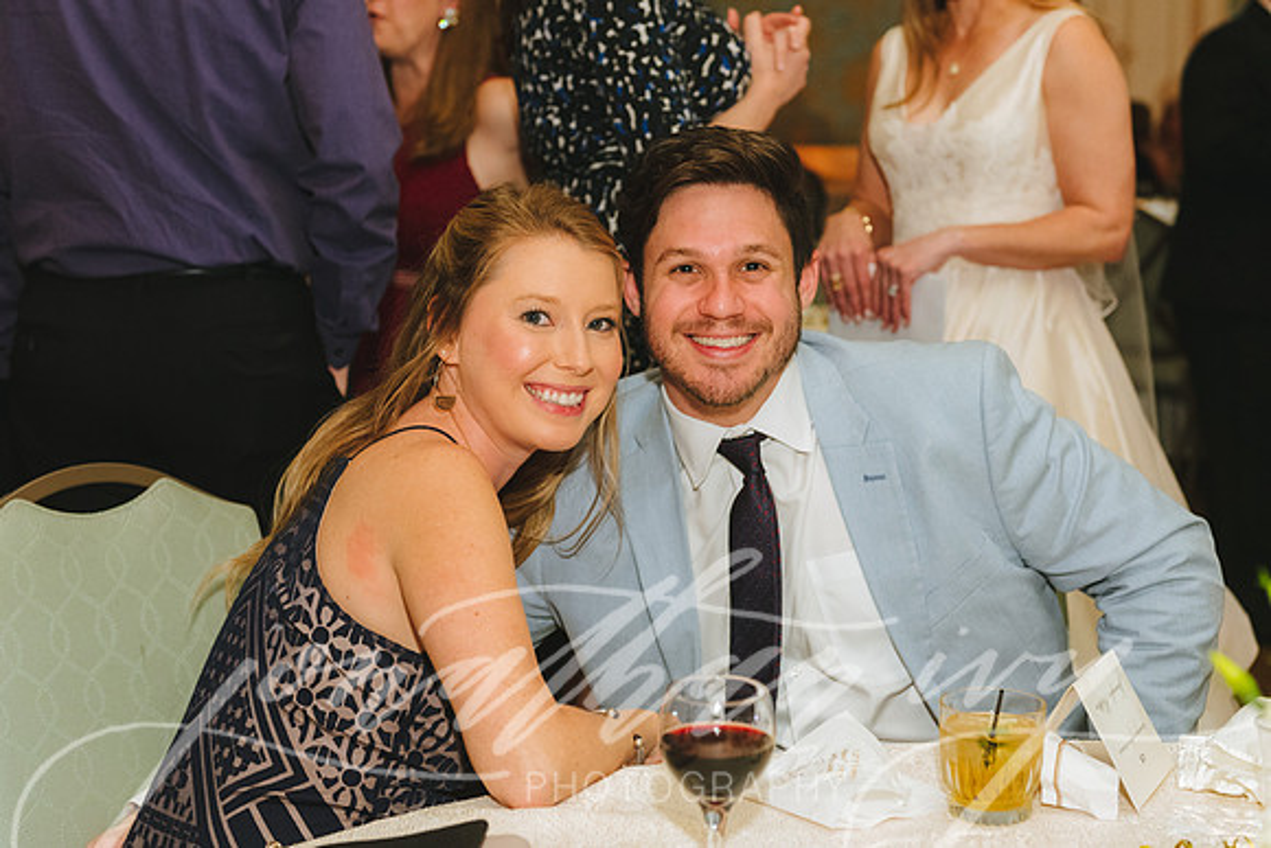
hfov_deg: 32.6
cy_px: 382
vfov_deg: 22.1
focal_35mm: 62
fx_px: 2174
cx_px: 699
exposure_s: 1/160
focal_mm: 56
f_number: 4
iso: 3200
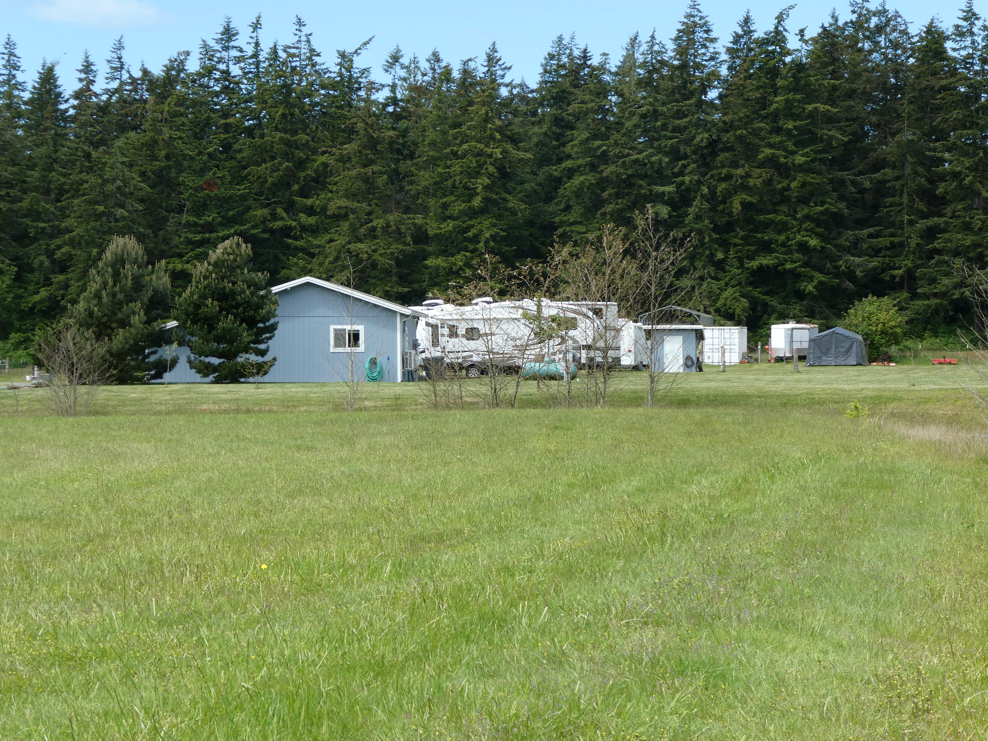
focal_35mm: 98
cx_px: 494
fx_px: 2797
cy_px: 370
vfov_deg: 15.1
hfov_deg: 20.0
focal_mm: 17.5
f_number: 5
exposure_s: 1/250
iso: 80
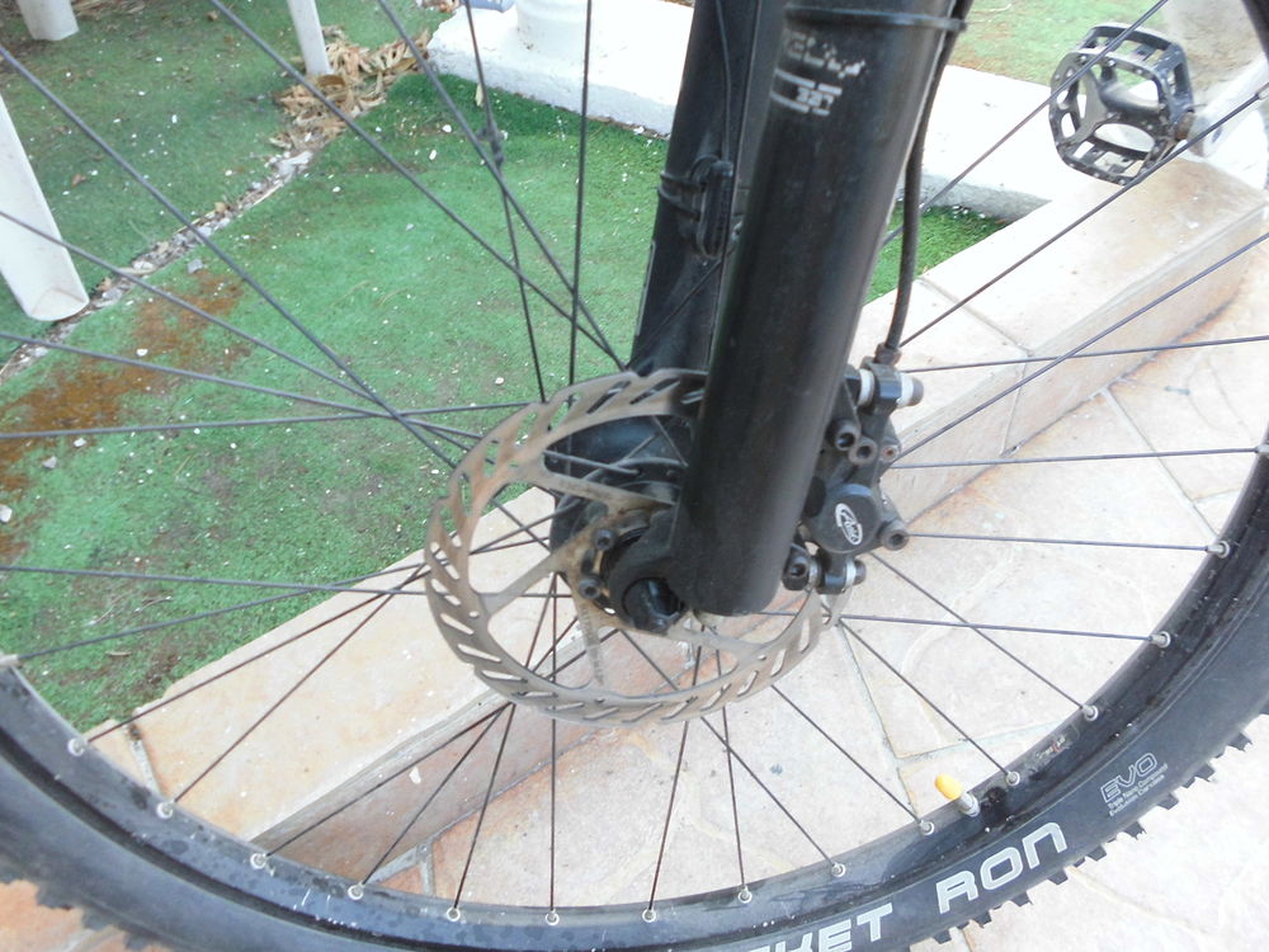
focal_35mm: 26
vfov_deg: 53.1
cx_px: 634
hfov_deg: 67.3
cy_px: 476
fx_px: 953
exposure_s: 1/60
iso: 200
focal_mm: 4.6
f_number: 3.2
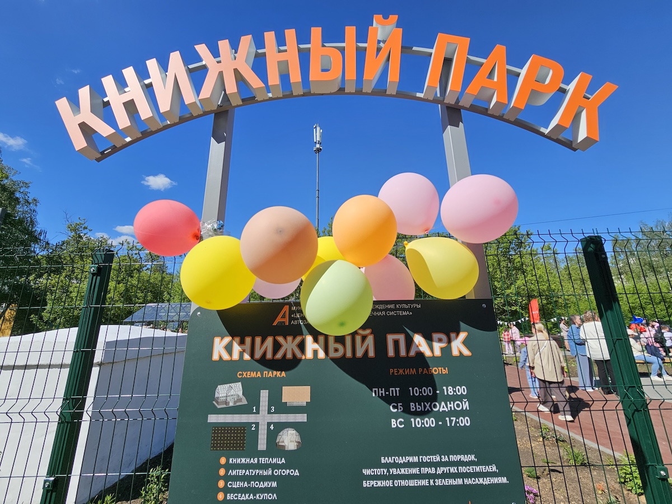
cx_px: 336
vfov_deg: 89.9
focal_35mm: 13
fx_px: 252
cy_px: 252
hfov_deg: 106.2
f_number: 2.2
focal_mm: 2.2
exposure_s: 1/3042
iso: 50
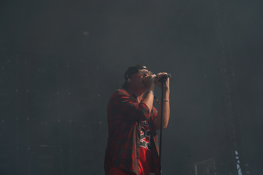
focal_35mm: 105
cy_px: 88
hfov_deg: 19.5
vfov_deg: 13.0
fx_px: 767
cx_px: 132
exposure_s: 1/500
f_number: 8
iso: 100
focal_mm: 105
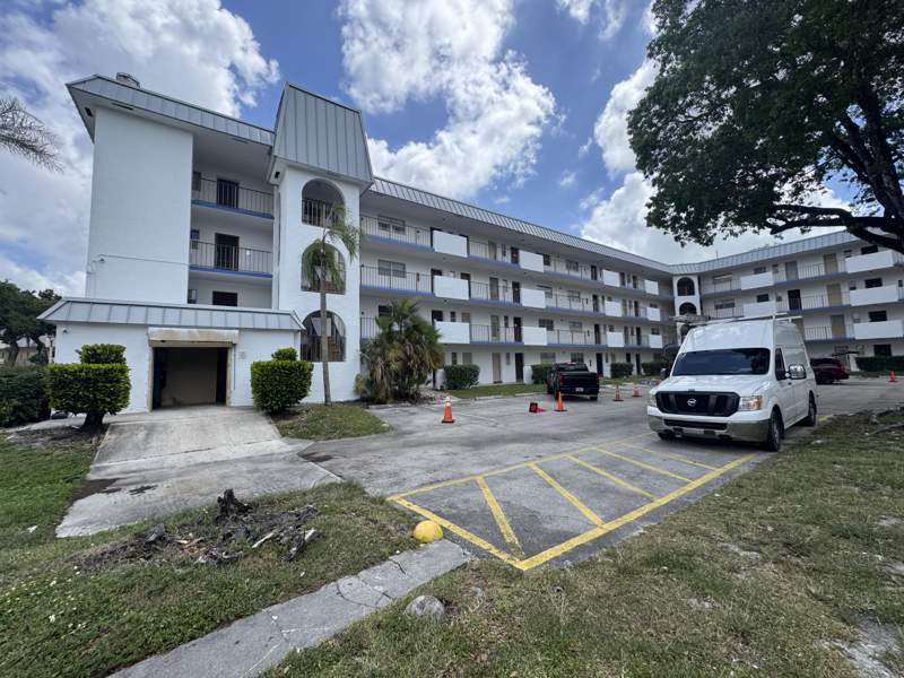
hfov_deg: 102.1
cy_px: 339
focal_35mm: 14
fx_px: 366
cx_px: 452
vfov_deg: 85.7
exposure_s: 1/956
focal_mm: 2.22
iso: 40
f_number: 2.2
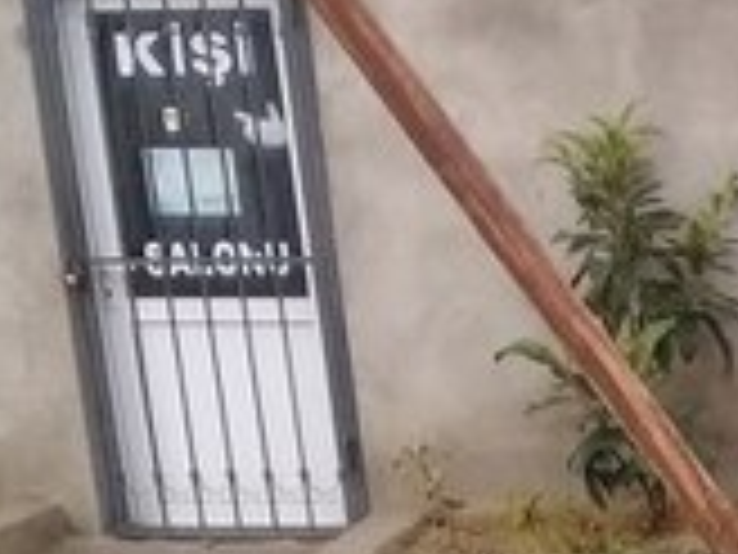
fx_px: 2665
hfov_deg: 14.0
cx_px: 1318
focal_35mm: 125
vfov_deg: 10.9
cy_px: 1056
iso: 50
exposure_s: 1/245
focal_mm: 3.3
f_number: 2.2
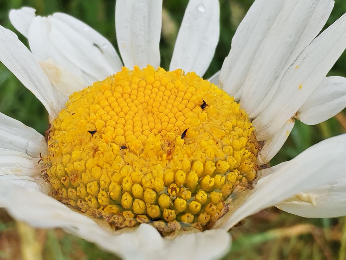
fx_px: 480
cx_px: 173
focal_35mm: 48
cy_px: 130
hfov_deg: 39.7
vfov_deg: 30.3
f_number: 2.2
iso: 50
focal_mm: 1.96
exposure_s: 1/700
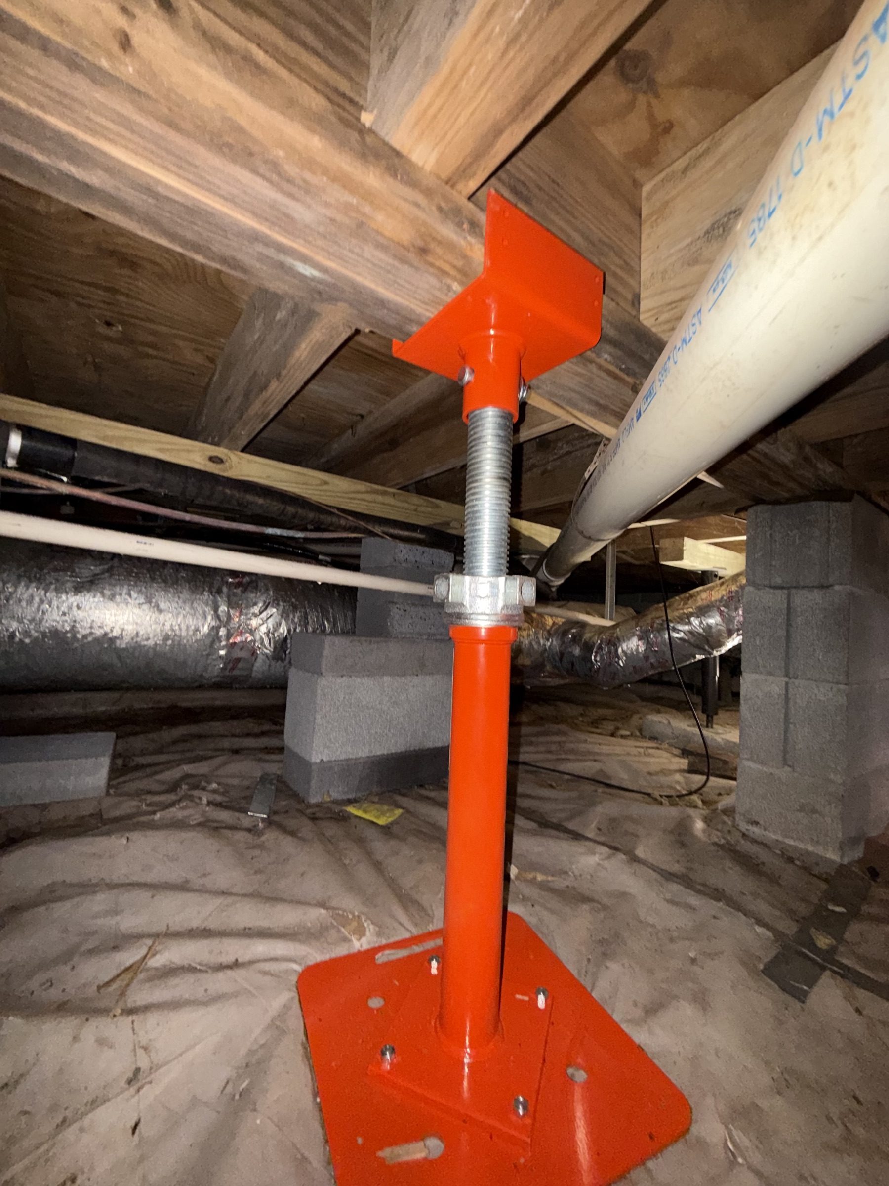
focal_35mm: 14
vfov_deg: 102.1
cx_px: 444
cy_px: 593
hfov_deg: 85.7
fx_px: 479
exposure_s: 1/40
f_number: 2.2
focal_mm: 2.22
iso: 160
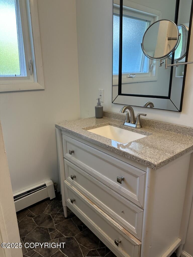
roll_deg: +0.6
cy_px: 128
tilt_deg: -14.9
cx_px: 96
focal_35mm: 24
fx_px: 178
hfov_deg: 56.9
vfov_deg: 71.6
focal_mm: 6.86
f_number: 1.78
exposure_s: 1/120
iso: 200
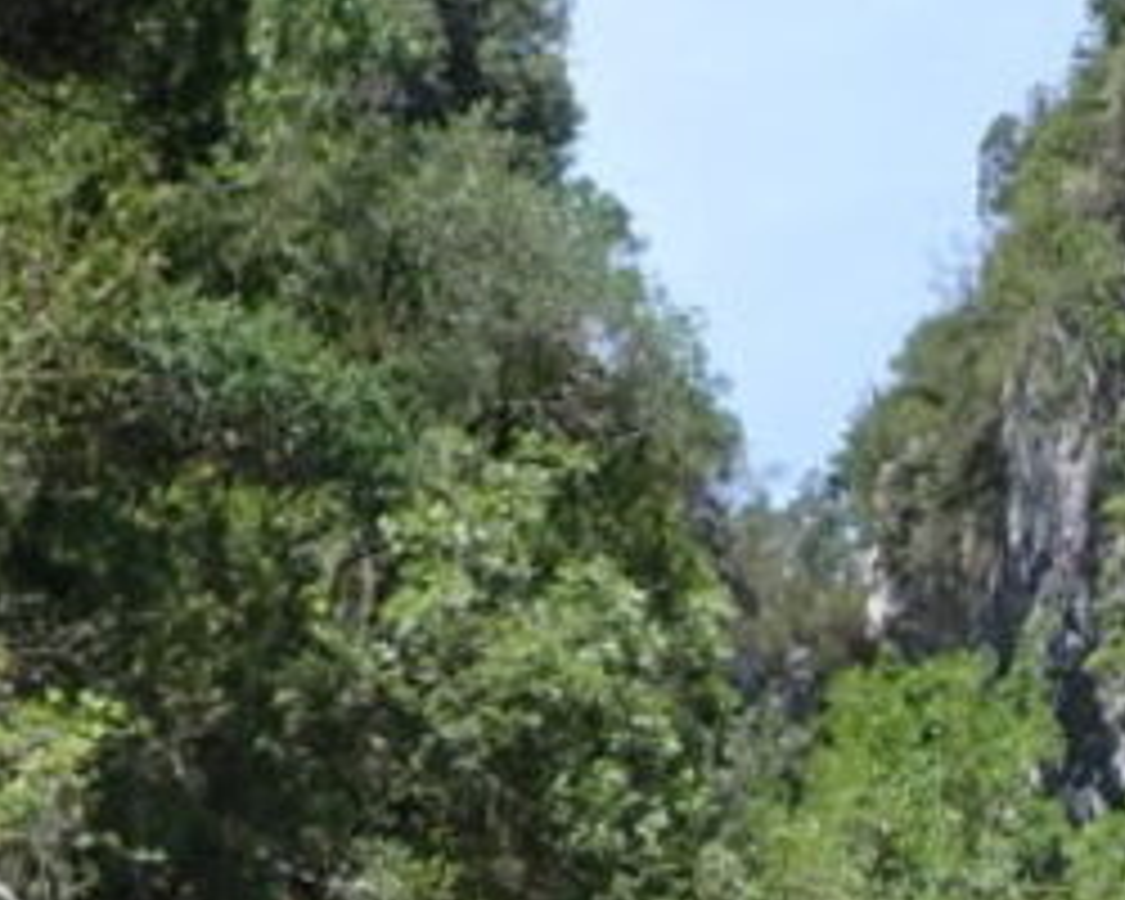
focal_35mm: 117
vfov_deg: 11.9
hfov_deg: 16.2
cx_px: 999
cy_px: 1719
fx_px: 3896
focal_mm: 4.5
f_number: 2.8
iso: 200
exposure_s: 1/1600
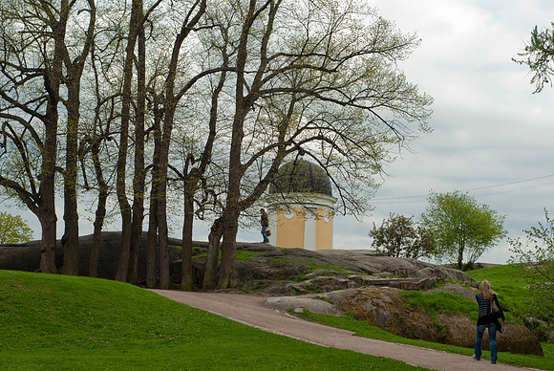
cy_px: 186
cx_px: 277
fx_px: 1155
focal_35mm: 75
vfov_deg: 18.2
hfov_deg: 27.0
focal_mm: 50
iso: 200
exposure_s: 1/125
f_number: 8
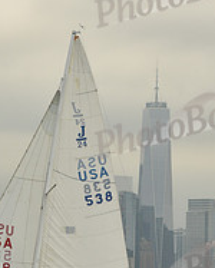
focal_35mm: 297
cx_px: 21
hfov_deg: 5.2
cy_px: 218
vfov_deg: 6.5
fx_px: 2358
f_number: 9
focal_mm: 102
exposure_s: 1/1250
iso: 320
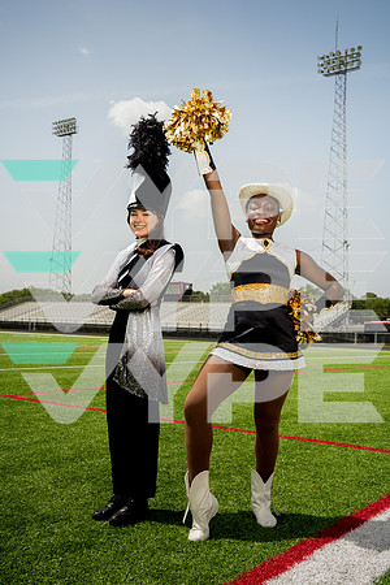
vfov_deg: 49.6
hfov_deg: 34.2
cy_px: 292
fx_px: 634
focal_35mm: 39
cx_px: 195
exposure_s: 1/250
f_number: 6.3
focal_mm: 39
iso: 50
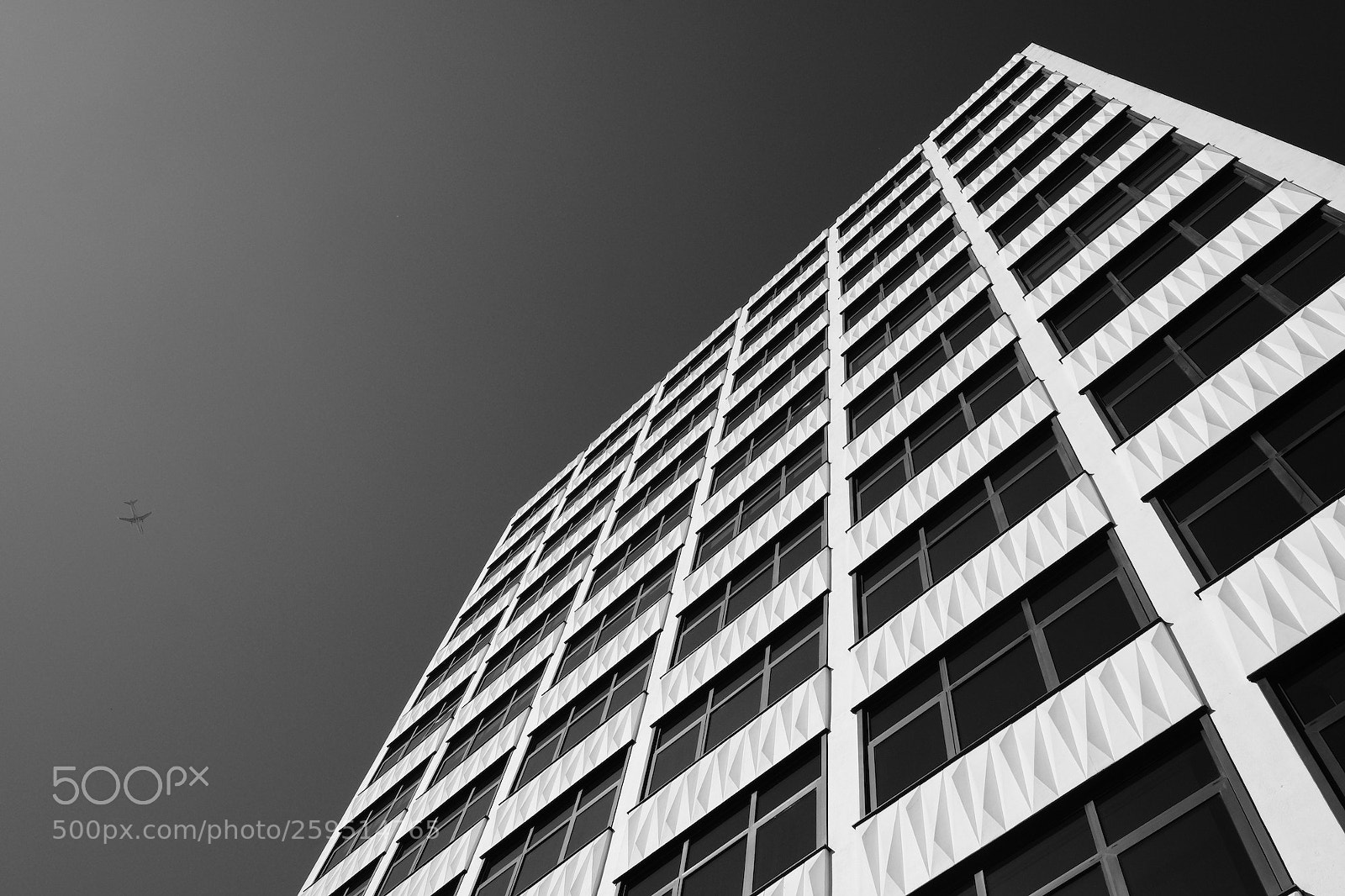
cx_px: 672
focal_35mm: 32
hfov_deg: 58.7
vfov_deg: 41.1
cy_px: 448
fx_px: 1195
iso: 400
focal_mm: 21.4
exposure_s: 1/950
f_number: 10
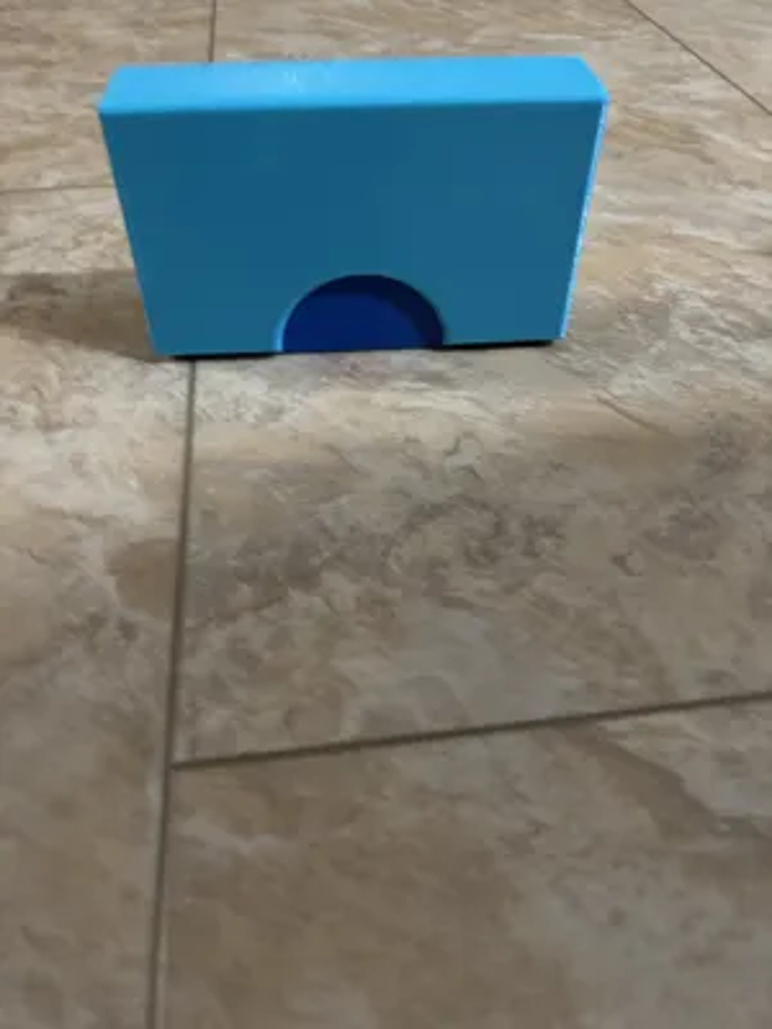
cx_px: 386
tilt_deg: -45.1
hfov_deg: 53.1
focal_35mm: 26
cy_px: 514
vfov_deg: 67.3
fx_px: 773
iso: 500
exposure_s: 1/25
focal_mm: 5.96
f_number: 1.6
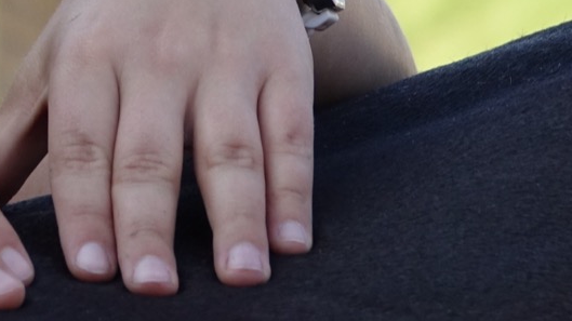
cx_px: -279
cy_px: -10
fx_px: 8126
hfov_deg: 4.0
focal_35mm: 536
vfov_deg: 2.3
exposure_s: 1/400
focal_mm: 44.93
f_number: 4
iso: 200
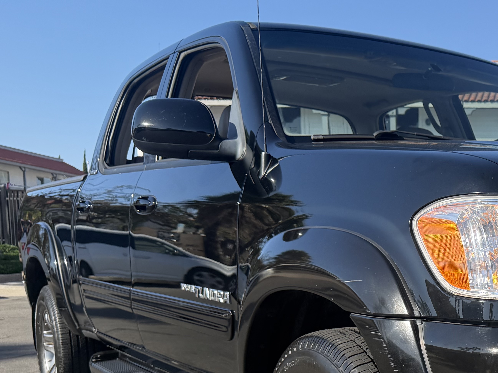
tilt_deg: -7.6
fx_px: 762
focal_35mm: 53
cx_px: 512
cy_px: 338
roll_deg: +1.5
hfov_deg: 32.8
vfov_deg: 26.6
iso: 125
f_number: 1.78
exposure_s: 1/3425
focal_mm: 6.76
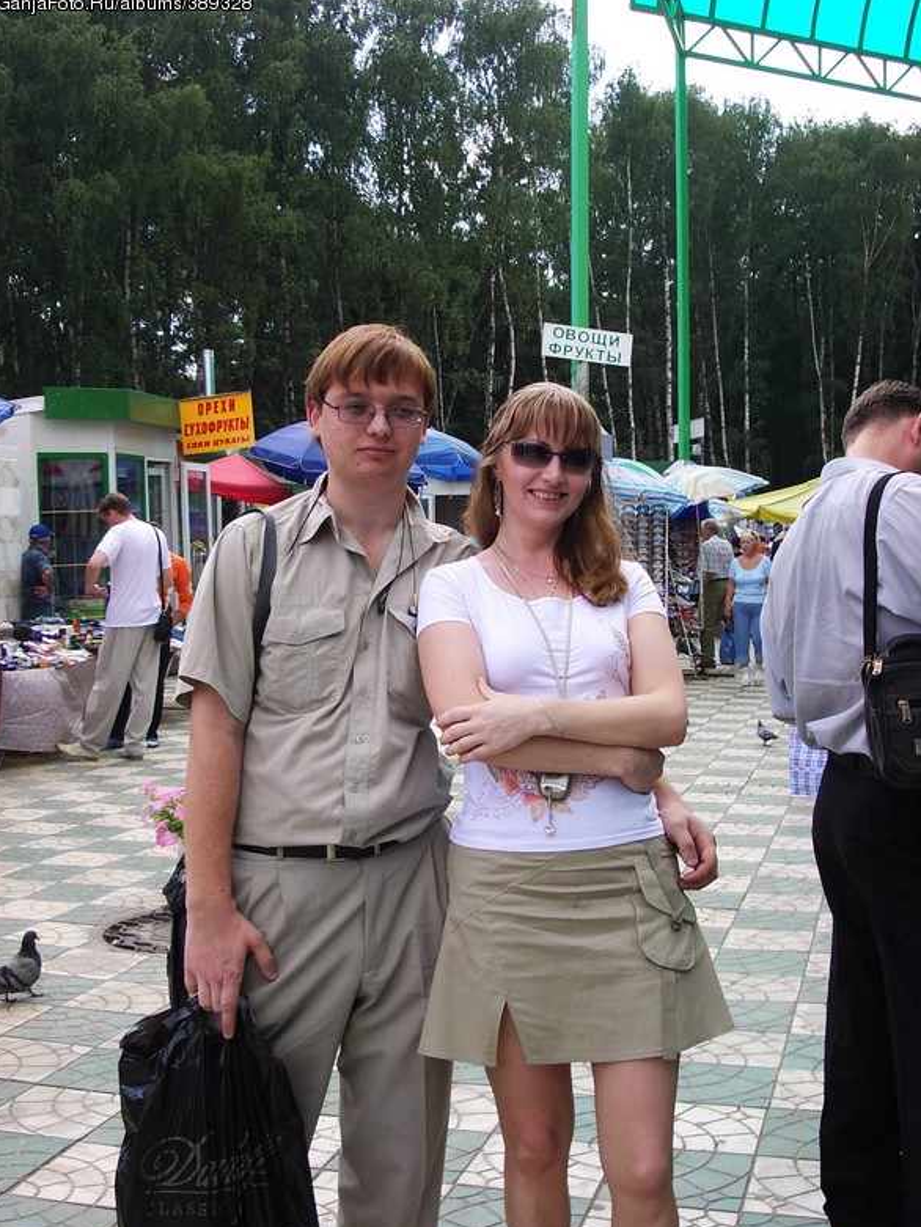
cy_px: 619
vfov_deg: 44.8
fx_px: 1490
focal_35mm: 42
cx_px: 464
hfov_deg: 34.4
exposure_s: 1/200
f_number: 2.8
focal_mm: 6.8
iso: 80
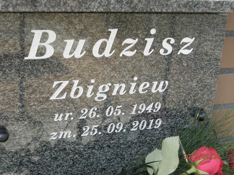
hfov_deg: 28.6
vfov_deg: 21.6
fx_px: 460
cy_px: 88
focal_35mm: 68
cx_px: 117
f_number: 4
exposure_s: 1/125
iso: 125
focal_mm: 12.2
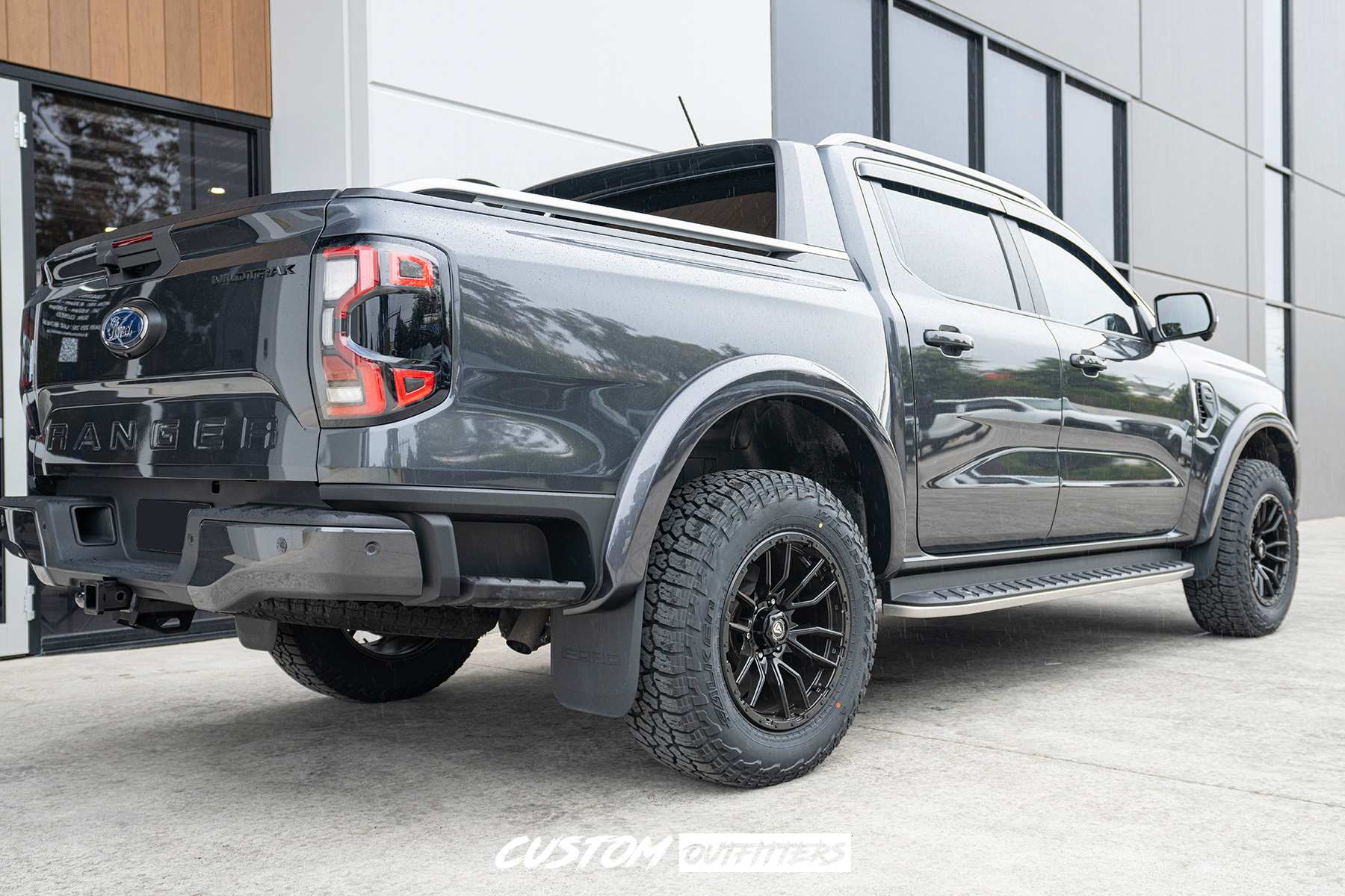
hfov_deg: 63.7
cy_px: 448
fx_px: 1083
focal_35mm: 29
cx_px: 672
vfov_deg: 45.0
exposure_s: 1/160
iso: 320
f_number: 4
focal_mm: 29
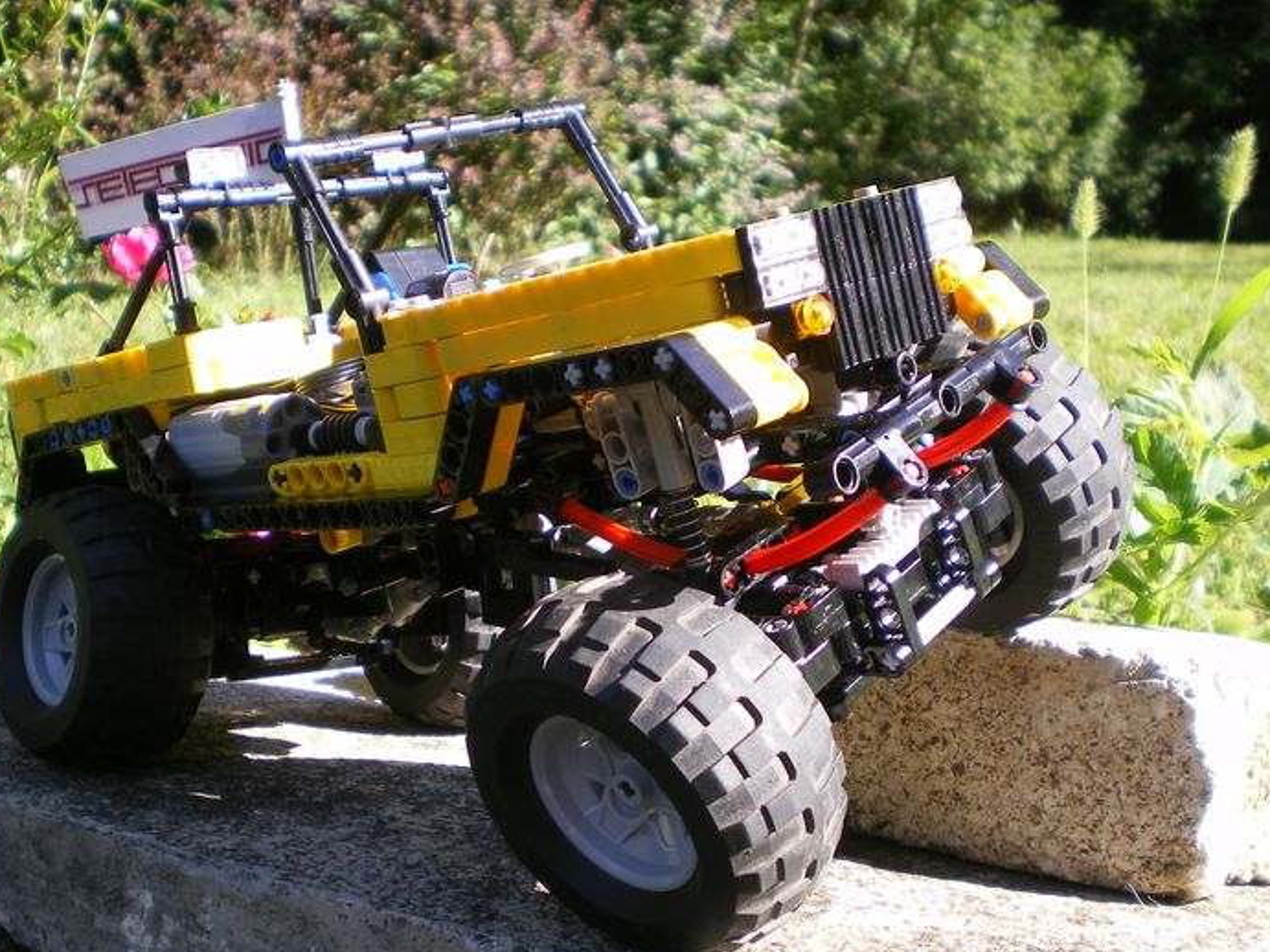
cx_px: 537
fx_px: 1614
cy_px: 522
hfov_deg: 42.8
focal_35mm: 44
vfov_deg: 32.8
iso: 64
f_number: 3.1
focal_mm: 6.3
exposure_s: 1/160
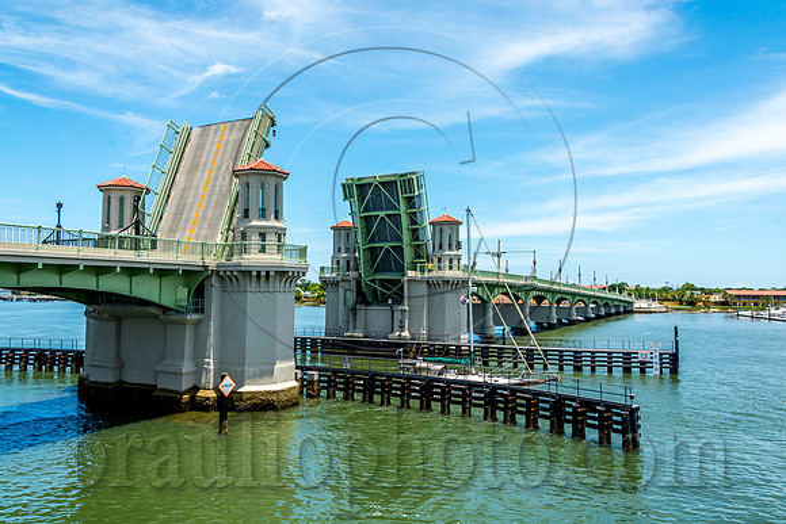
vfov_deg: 46.4
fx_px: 611
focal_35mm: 28
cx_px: 393
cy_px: 262
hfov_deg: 65.5
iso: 125
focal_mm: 28
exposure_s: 1/250
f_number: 8
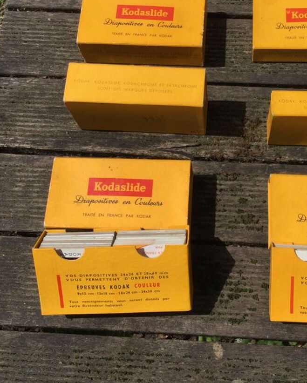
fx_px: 556
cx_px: 214
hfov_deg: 30.5
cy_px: 157
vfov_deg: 37.9
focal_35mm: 49
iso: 25
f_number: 2.4
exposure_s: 1/3268
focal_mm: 3.3
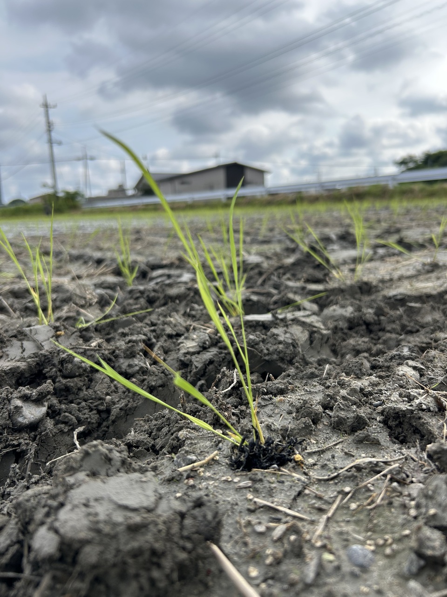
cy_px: 298
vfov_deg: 67.3
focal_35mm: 26
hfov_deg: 53.1
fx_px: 448
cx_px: 224
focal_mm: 5.7
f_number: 1.5
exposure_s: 1/3257
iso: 50
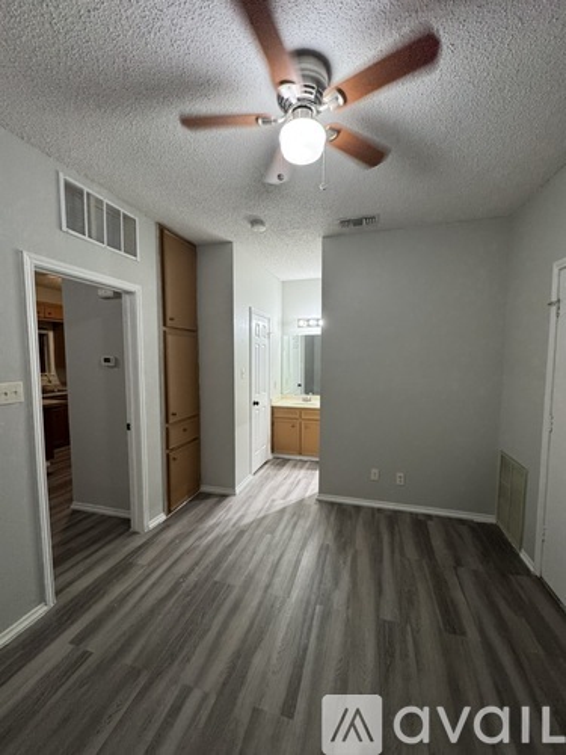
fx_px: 305
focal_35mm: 14
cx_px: 283
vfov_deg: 102.1
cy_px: 378
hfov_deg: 85.7
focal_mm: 2.22
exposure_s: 1/120
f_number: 2.2
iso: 250
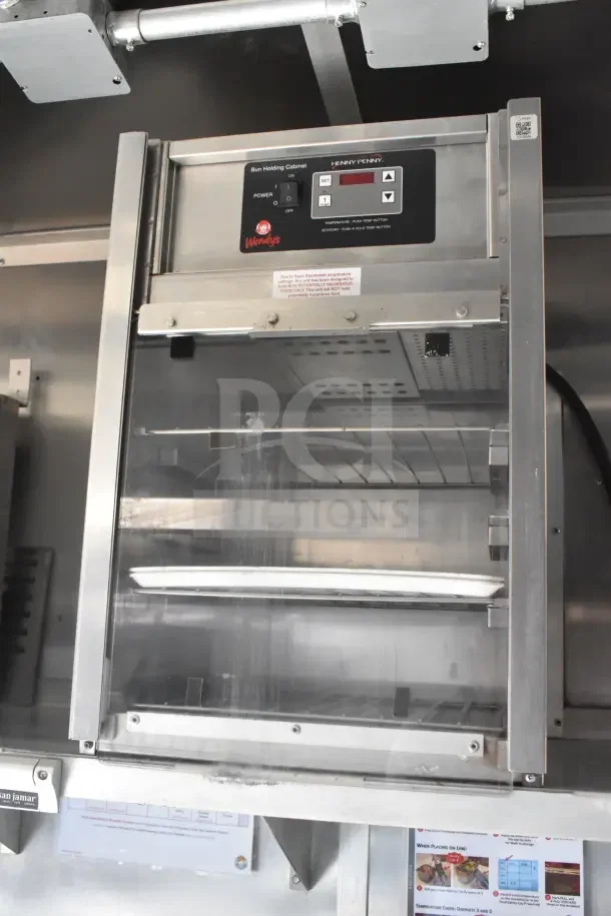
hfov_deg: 38.4
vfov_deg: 55.1
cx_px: 306
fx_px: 878
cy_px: 458
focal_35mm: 34
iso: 6400
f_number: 5.6
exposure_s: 1/125
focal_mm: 23
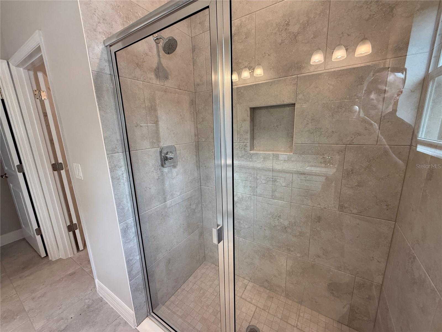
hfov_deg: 102.1
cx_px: 221
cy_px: 166
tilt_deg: -11.0
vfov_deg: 85.7
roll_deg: +2.5
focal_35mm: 14
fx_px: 179
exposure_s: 1/120
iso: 160
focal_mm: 2.22
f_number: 2.2
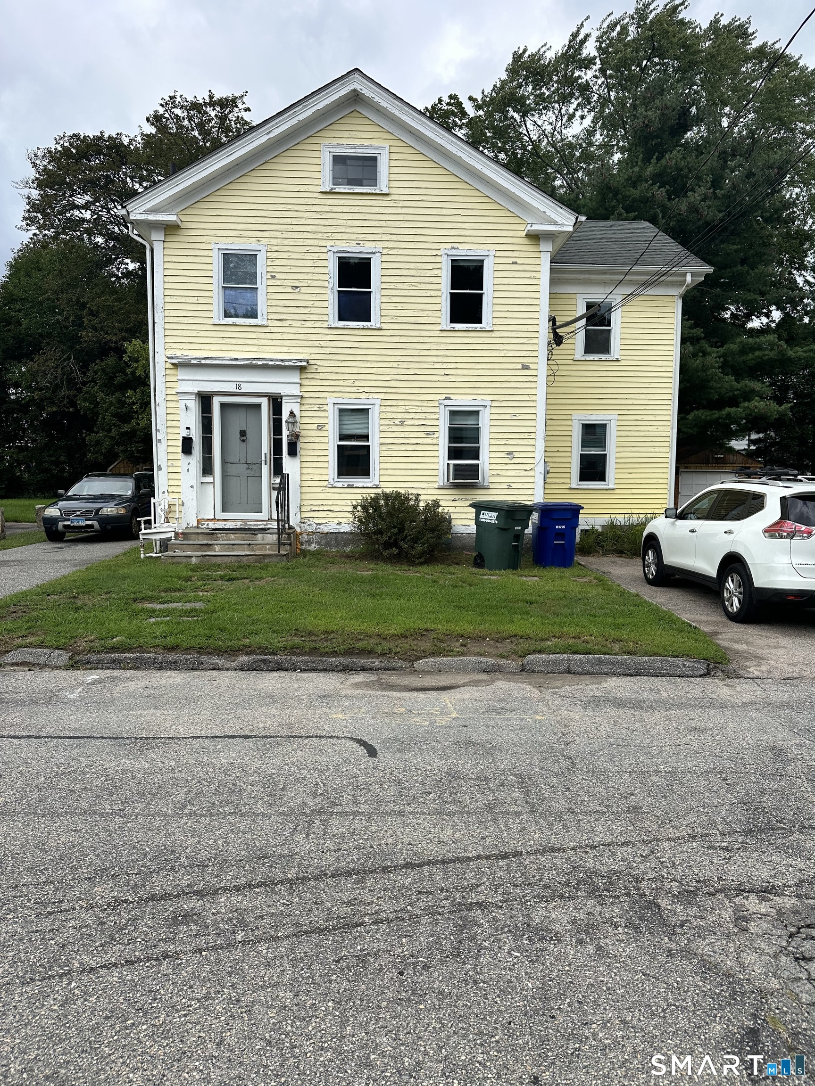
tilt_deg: -4.6
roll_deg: -0.4
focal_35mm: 24
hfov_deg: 56.8
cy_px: 543
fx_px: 753
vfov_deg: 71.6
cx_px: 408
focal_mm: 6.86
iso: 80
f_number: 1.78
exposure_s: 1/4762
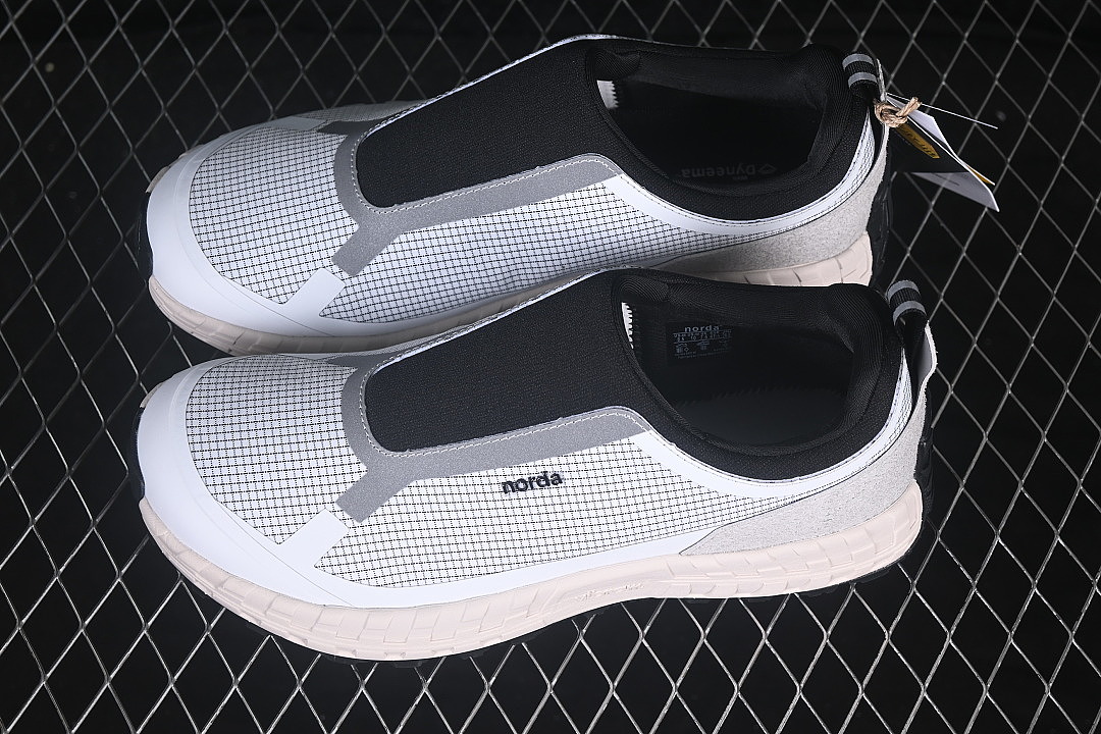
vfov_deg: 18.2
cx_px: 550
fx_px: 2294
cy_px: 367
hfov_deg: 27.0
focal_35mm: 75
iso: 160
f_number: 7.1
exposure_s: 1/80
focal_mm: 50
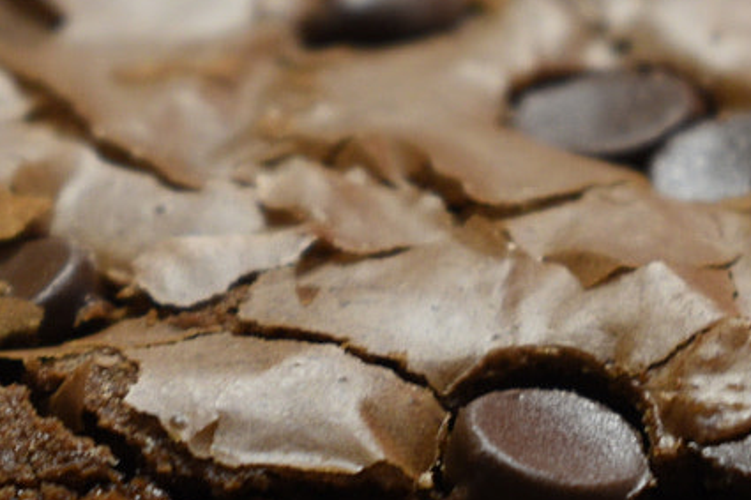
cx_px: 325
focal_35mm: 311
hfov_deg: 6.6
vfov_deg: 4.4
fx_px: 6483
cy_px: 265
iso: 320
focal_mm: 55
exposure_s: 1/4
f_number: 5.6
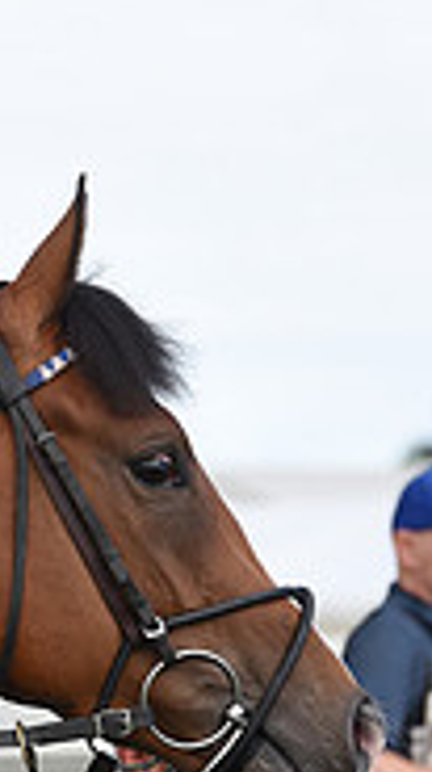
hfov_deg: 2.3
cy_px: 665
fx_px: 10465
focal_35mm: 512
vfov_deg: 4.2
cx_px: -763
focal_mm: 155
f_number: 5.6
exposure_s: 1/1250
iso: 500
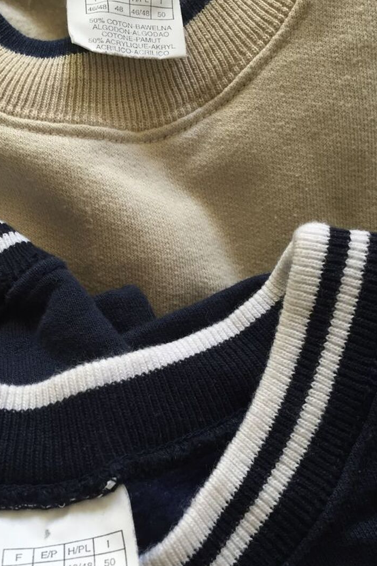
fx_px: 597
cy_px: 313
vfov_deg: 50.6
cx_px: 133
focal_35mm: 38
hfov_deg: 34.8
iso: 100
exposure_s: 1/33
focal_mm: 4.15
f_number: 2.2
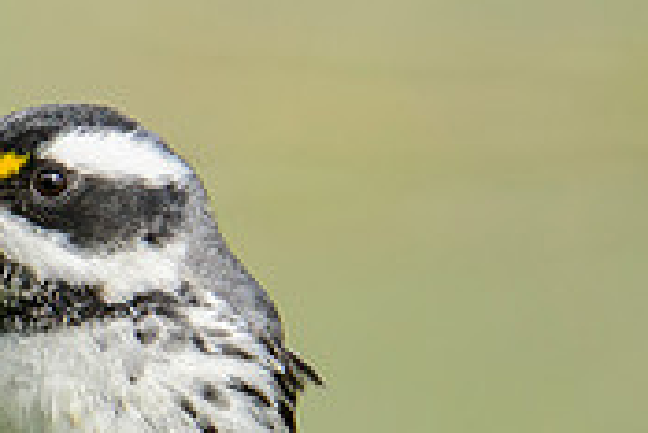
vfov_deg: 0.4
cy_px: 258
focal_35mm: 3283
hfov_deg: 0.6
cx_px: -87
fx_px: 59141
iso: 400
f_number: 8
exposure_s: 1/400
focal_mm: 550
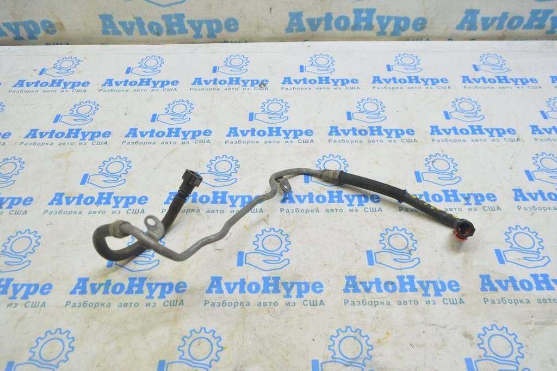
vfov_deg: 47.9
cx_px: 278
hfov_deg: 67.4
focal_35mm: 27
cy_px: 186
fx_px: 417
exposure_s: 1/20
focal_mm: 18
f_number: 5.6
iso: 400
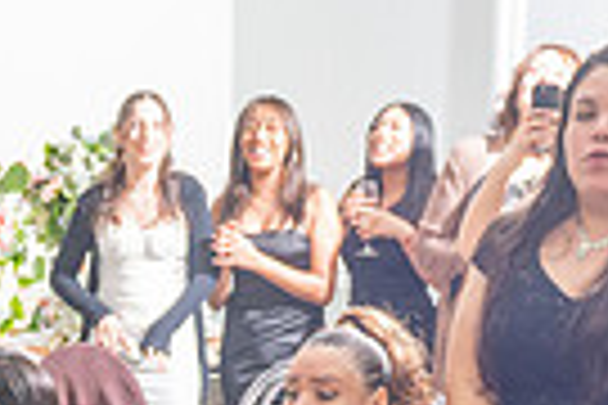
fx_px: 1739
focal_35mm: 103
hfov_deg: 19.6
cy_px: 596
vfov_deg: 12.7
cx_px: 95
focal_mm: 24
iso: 500
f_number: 3.5
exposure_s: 1/160
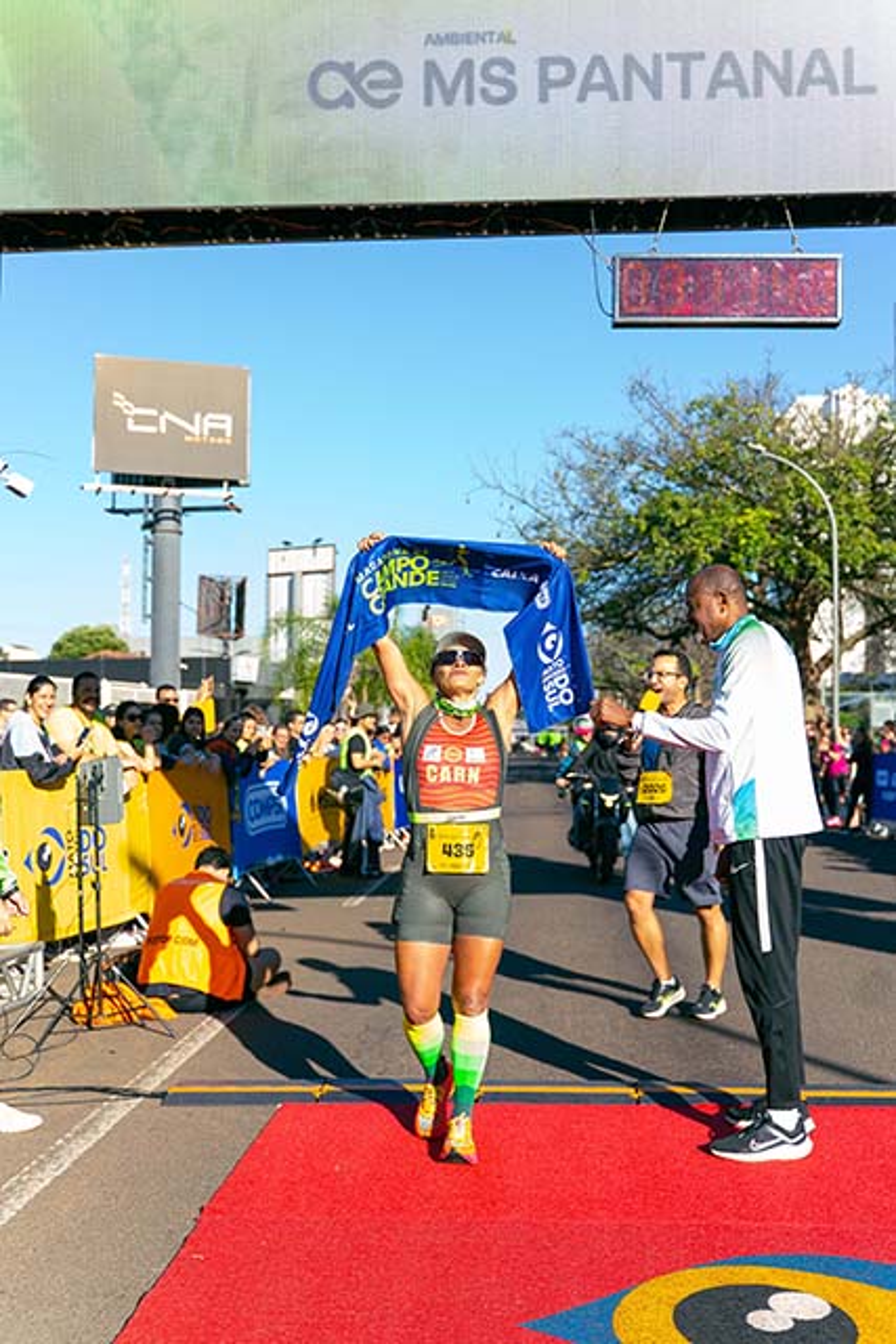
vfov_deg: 51.9
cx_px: 448
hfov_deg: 36.0
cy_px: 672
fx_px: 1380
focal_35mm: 37
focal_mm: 37
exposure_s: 1/640
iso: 80
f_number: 2.8
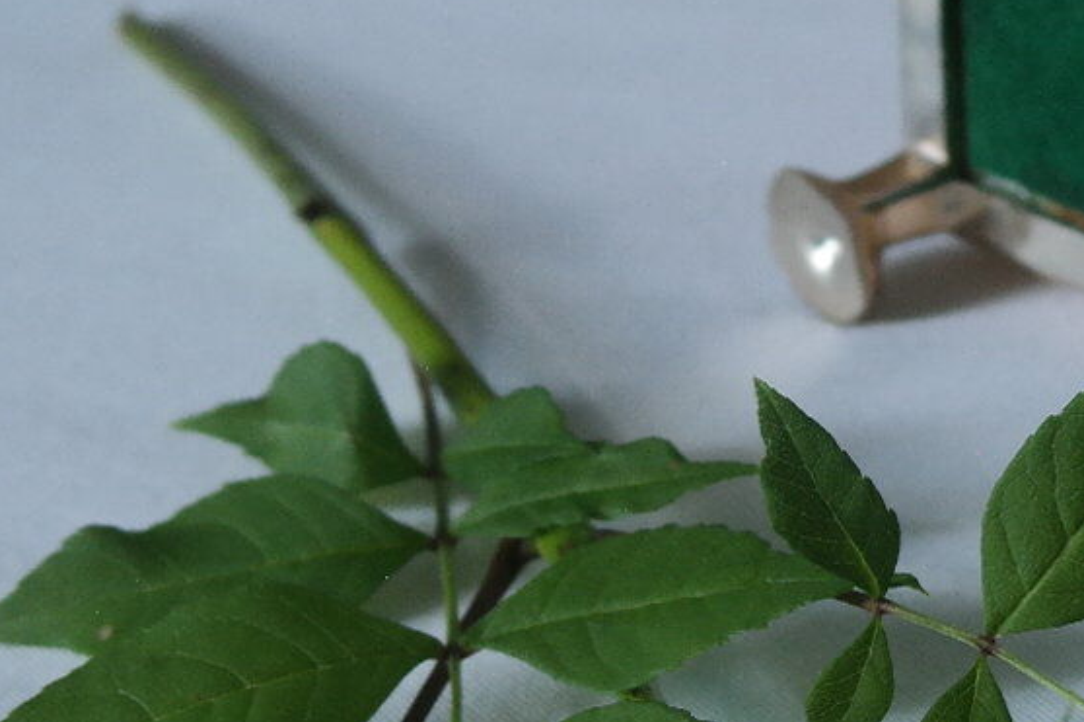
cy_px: 144
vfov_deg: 9.0
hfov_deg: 12.8
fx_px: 4575
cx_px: 1662
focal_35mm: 152
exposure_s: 1/50
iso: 800
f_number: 5.6
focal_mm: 32
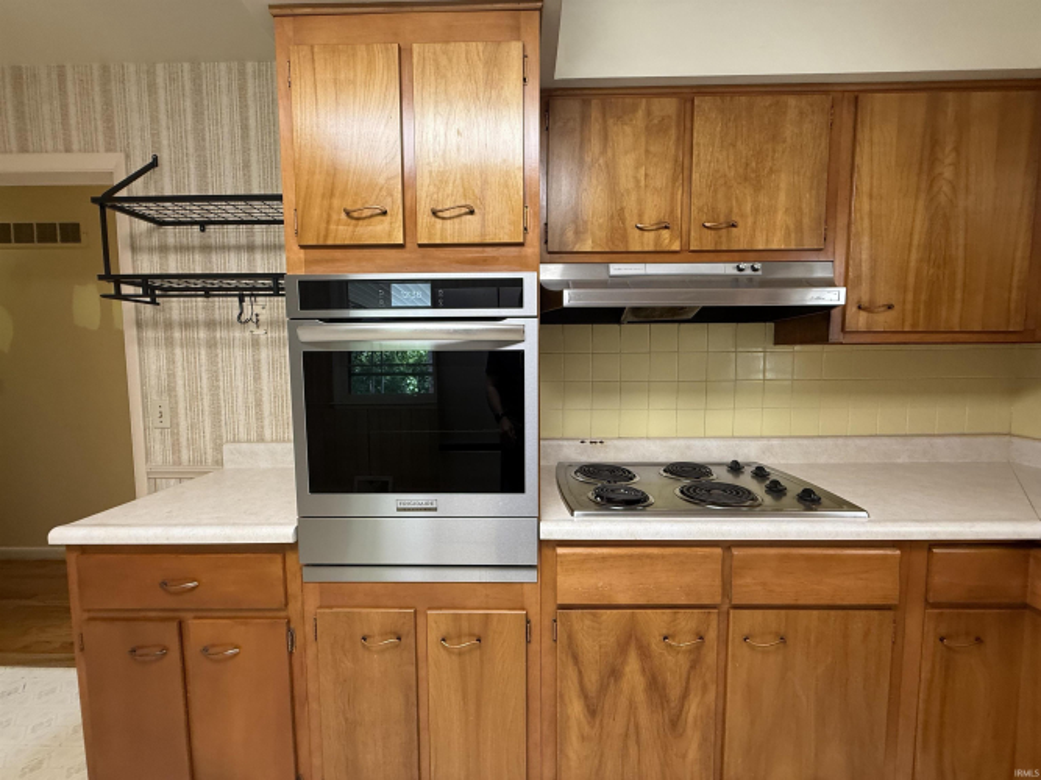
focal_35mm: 14
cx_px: 520
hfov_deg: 102.1
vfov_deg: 85.7
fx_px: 421
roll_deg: -0.1
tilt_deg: -3.9
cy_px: 390
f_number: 2.2
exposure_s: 1/60
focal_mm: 2.22
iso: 200
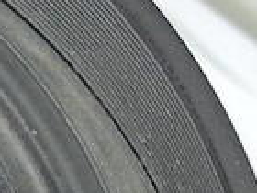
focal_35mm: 337
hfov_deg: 5.7
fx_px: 2502
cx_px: -374
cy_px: 441
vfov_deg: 4.3
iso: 200
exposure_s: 1/50
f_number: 3.3
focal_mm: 9
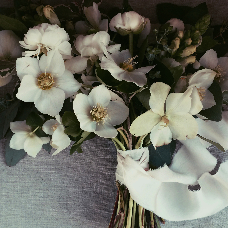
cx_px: 126
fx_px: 261
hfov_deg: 47.1
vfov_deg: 47.2
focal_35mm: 35
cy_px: 112
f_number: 2.2
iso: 40
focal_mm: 4.15
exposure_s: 1/40
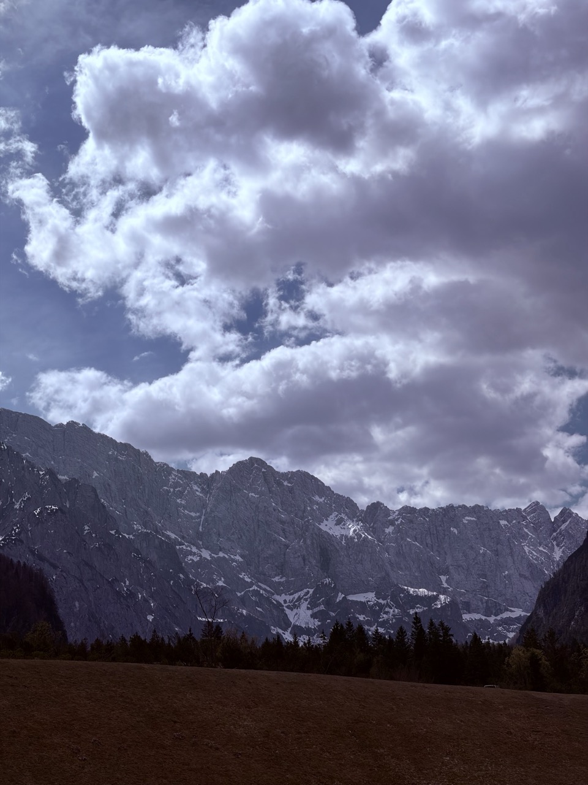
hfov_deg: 28.0
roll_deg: +3.3
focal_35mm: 52
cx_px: 294
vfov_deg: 36.8
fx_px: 1178
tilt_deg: +17.8
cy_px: 392
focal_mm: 5.96
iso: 32
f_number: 1.6
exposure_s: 1/14493
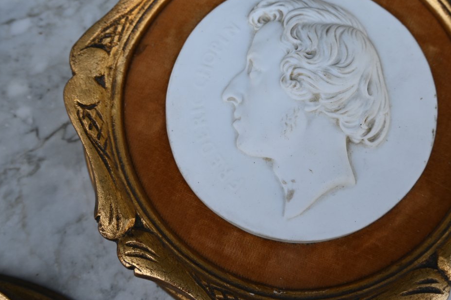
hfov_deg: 47.4
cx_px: 276
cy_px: 126
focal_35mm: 41
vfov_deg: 32.8
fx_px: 509
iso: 200
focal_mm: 21
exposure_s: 1/250
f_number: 5.6
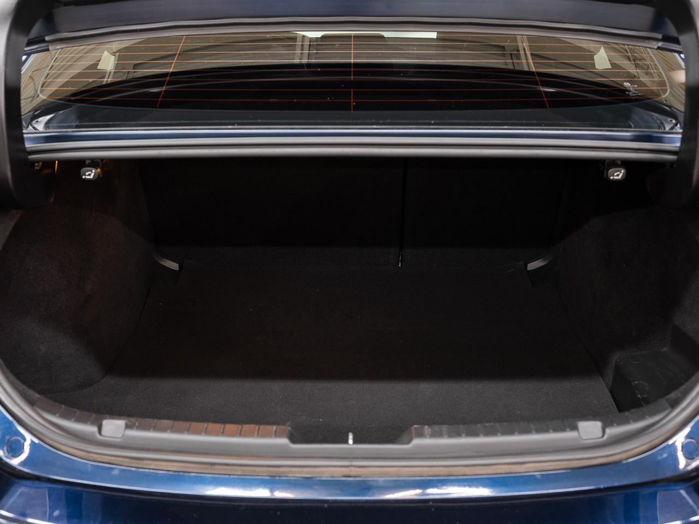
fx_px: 841
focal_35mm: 42
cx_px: 350
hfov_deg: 45.1
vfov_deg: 34.6
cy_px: 262
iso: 100
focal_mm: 38.5
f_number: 5.6
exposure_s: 1/1.25
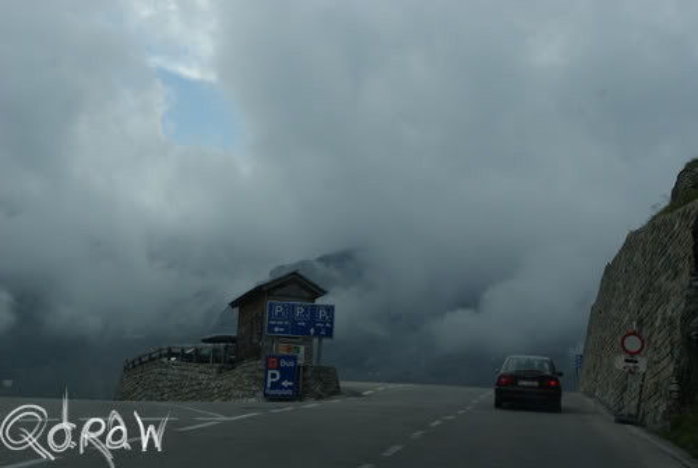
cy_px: 234
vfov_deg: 25.8
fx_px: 1019
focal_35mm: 52
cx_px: 349
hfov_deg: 37.8
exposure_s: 1/200
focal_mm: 35
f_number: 9
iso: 100
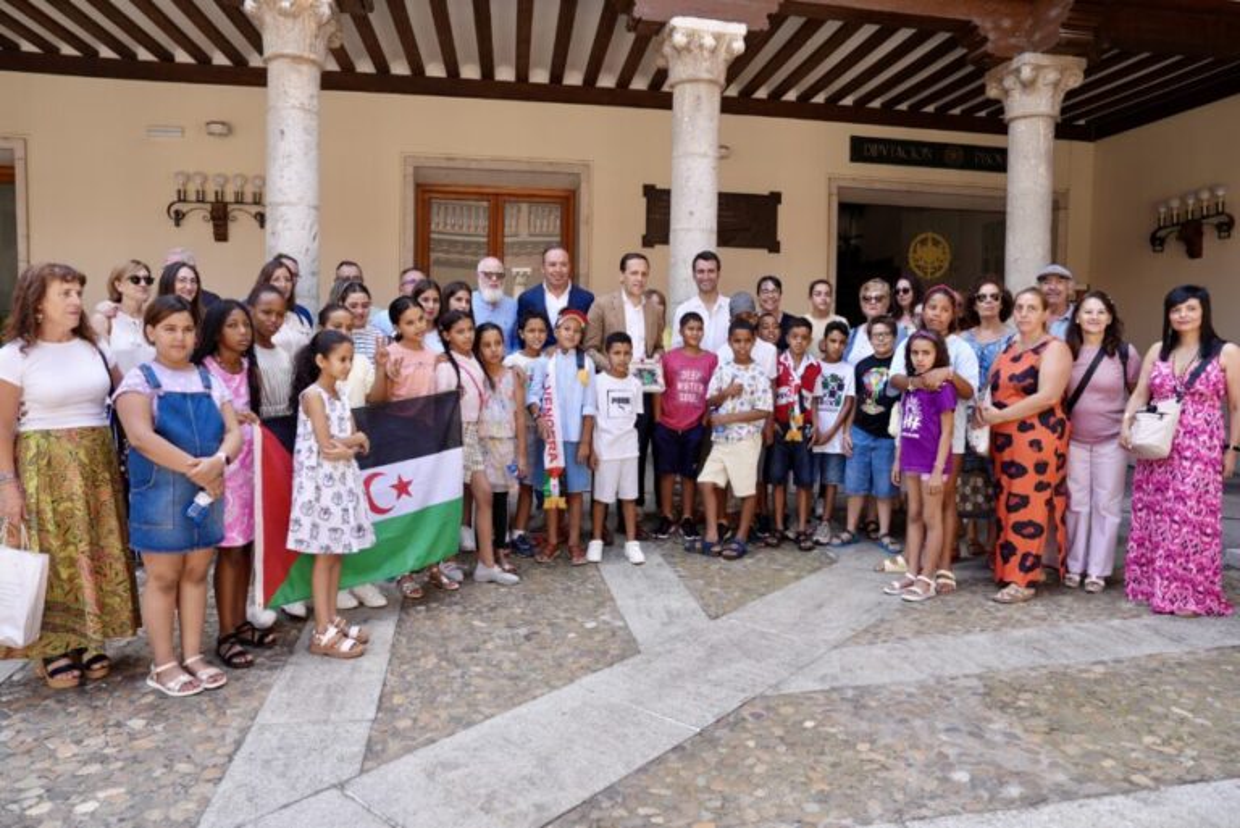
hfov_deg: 73.7
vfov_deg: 53.2
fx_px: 827
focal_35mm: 24
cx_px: 620
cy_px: 414
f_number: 4
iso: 100
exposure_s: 1/160
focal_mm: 24
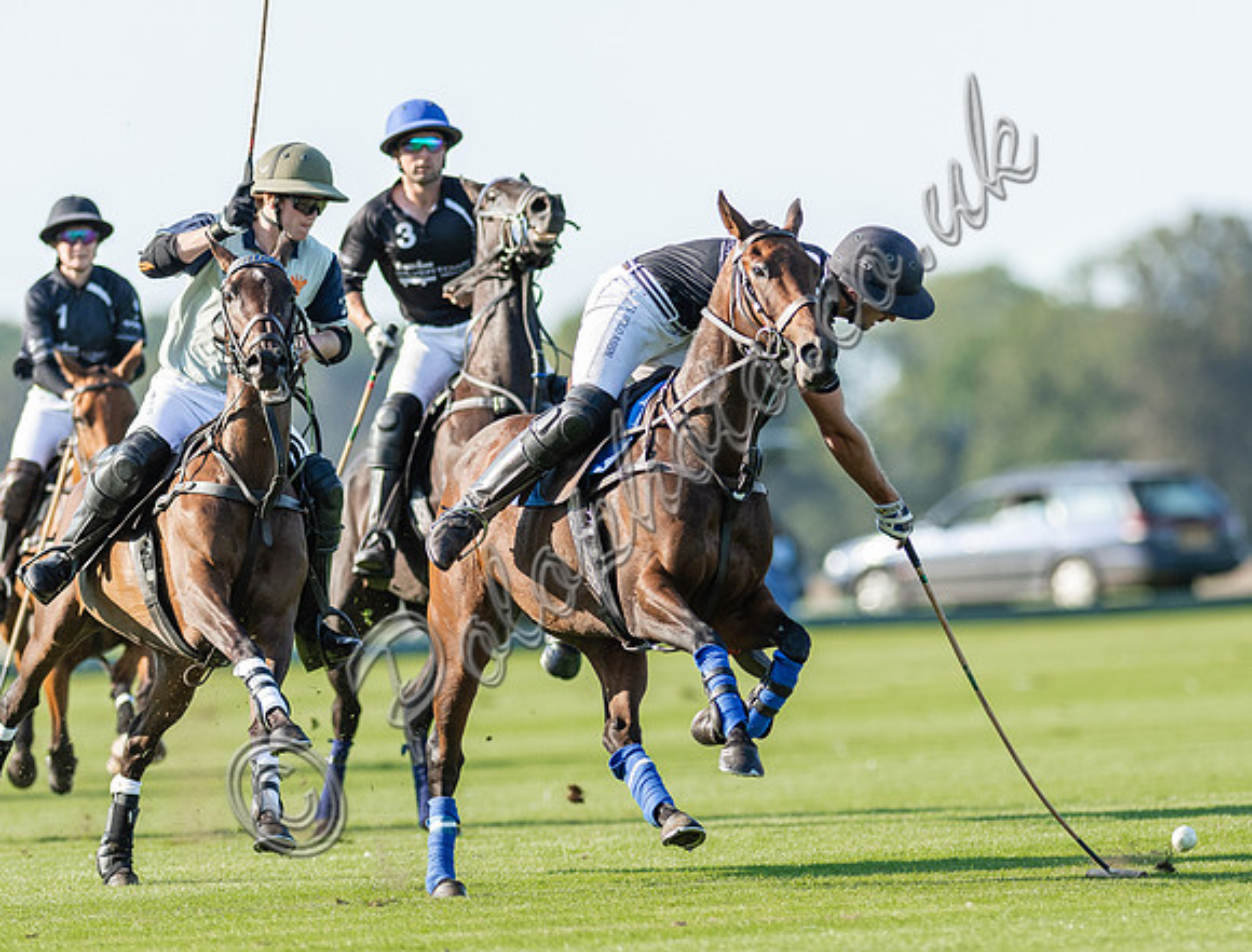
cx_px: 773
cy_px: 517
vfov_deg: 2.8
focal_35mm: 534
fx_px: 19395
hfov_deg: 3.7
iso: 320
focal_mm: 300
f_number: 3.2
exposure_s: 1/1600
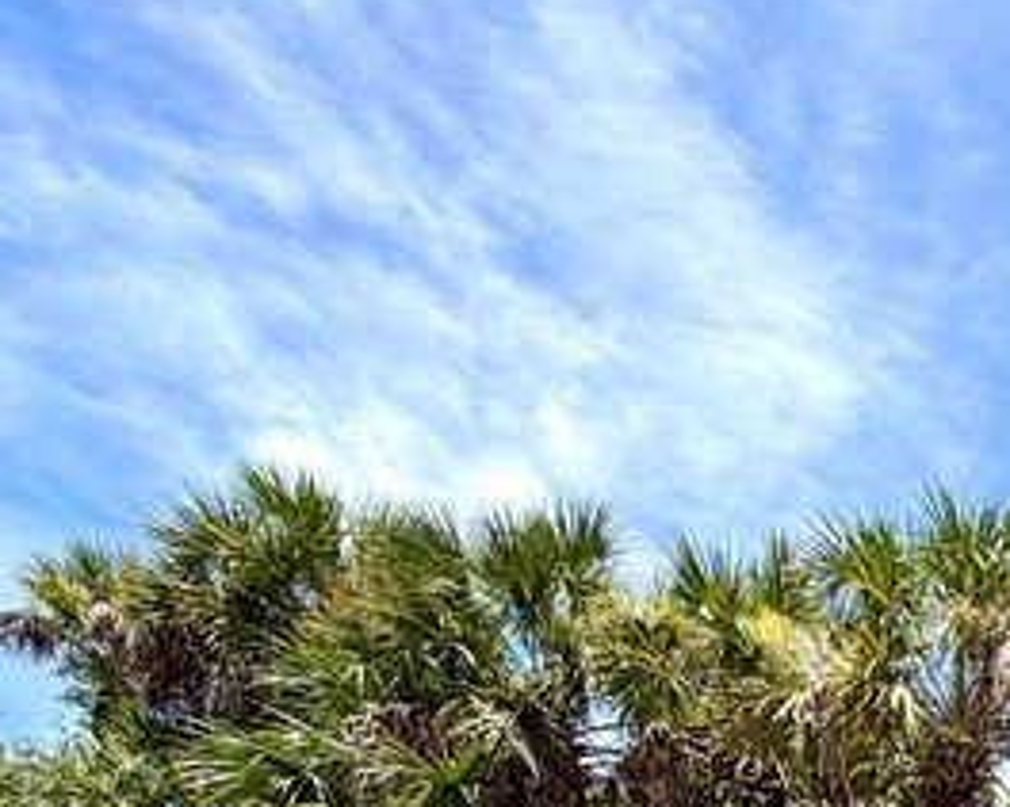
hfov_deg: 27.5
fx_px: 1584
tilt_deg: +2.0
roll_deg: -0.4
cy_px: 1323
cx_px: 1408
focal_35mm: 53
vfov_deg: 21.8
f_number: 2.2
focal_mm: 2.22
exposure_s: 1/770
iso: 32
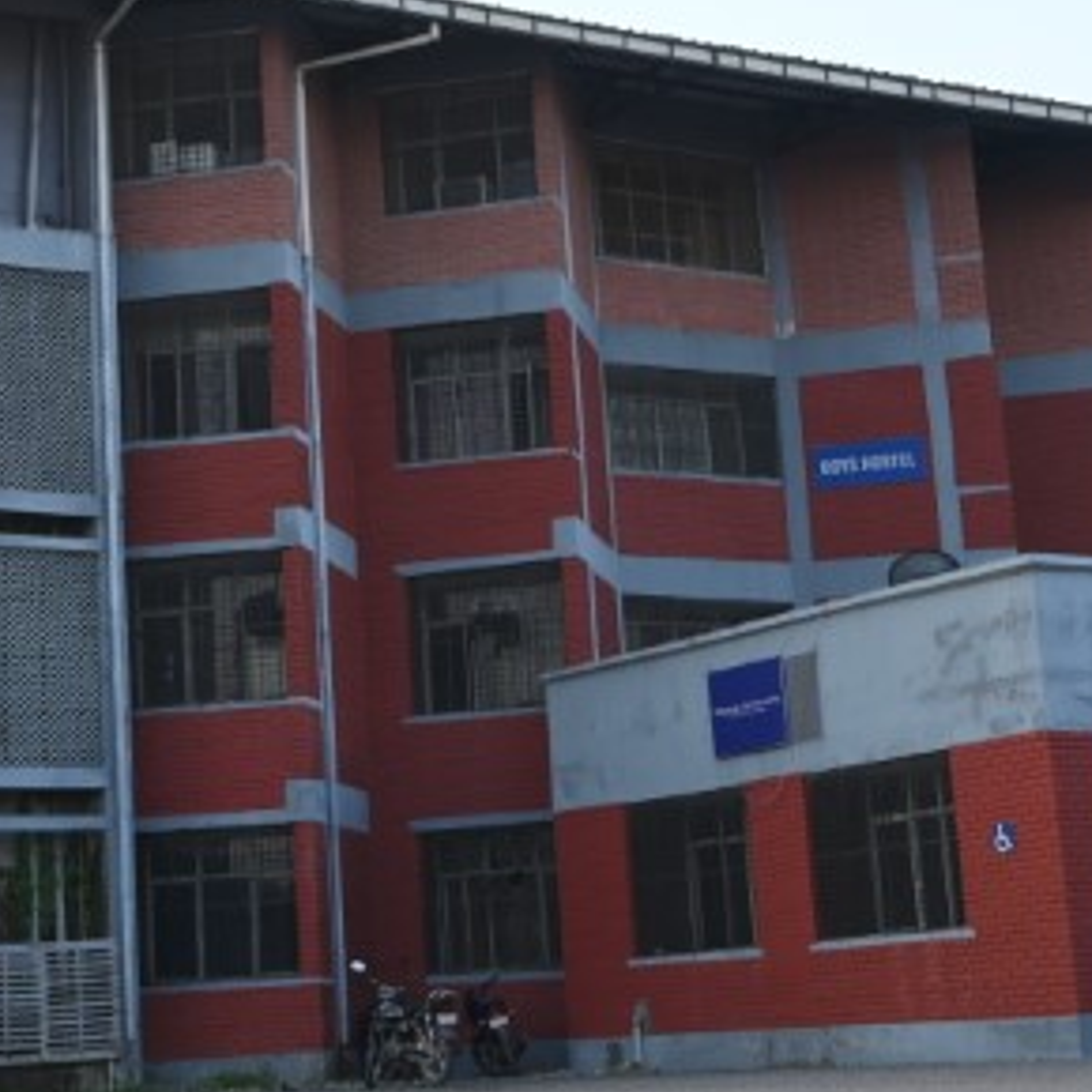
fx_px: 2712
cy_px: 339
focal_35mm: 76
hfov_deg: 22.7
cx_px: 384
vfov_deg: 22.6
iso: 200
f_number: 5.6
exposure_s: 1/100
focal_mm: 24
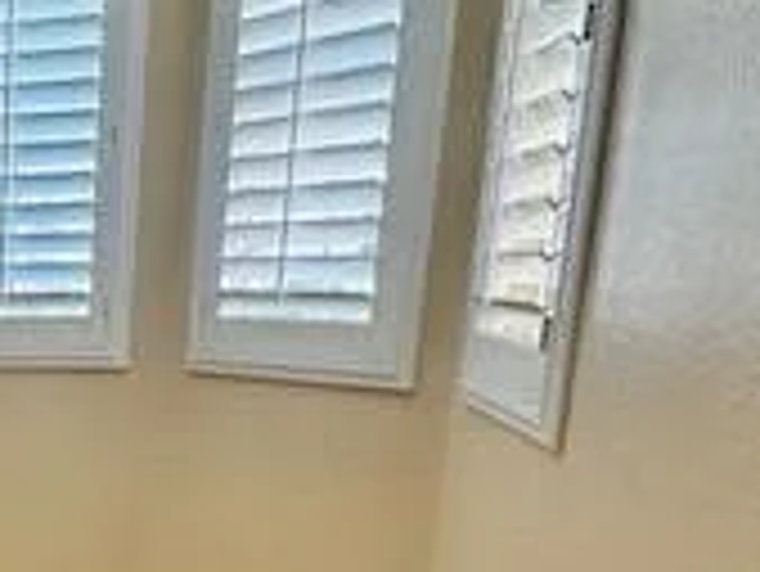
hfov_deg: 28.1
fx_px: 1164
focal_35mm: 53
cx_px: -288
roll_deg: +1.3
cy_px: 522
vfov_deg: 26.6
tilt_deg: -13.8
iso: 125
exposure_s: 1/99
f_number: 2.2
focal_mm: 2.22
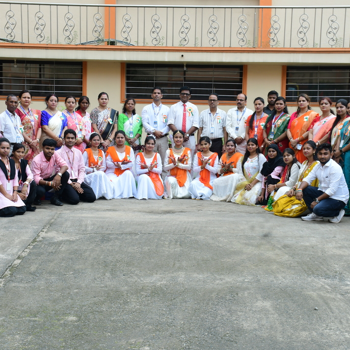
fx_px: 709
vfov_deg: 27.7
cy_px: 176
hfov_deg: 27.7
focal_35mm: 62
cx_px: 182
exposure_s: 1/80
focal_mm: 32
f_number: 9
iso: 200
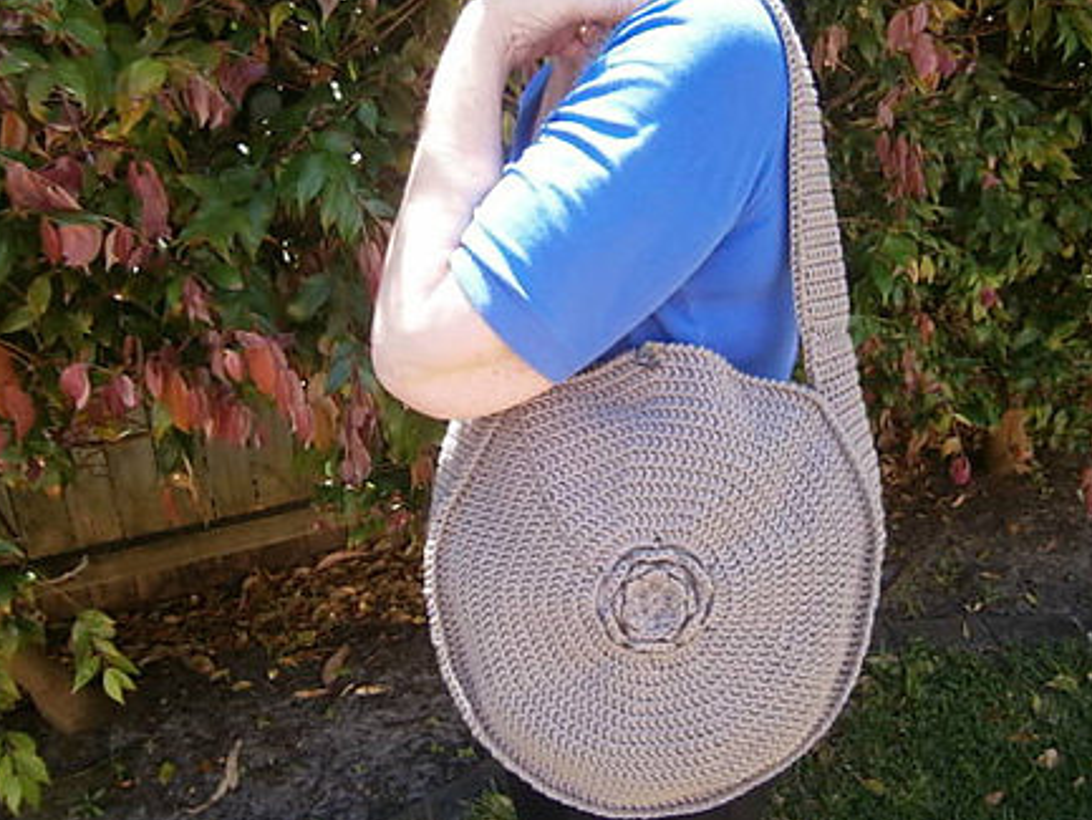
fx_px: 947
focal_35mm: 30
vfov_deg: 46.7
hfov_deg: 59.8
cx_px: 598
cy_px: 362
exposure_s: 1/125
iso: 80
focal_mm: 4.7
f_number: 2.8
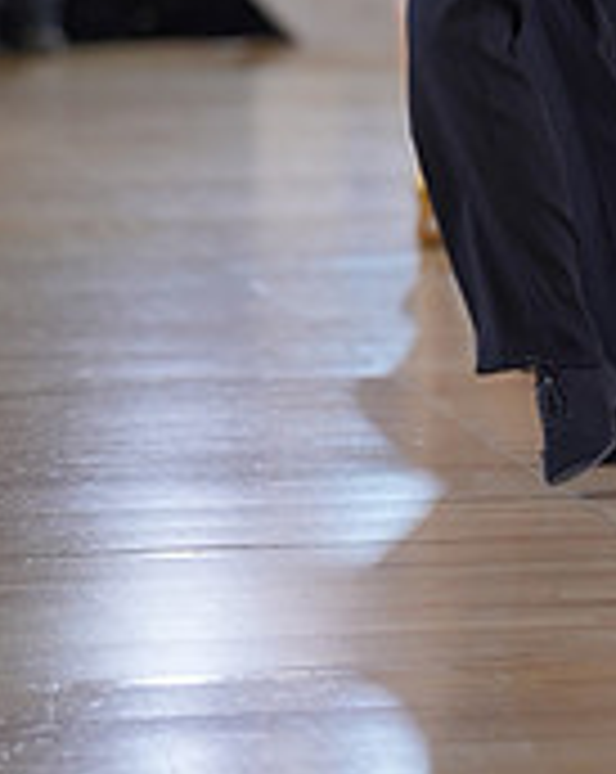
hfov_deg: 5.2
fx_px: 6741
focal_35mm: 295
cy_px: -220
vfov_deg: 6.5
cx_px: 681
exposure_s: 1/500
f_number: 2
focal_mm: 93
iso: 640
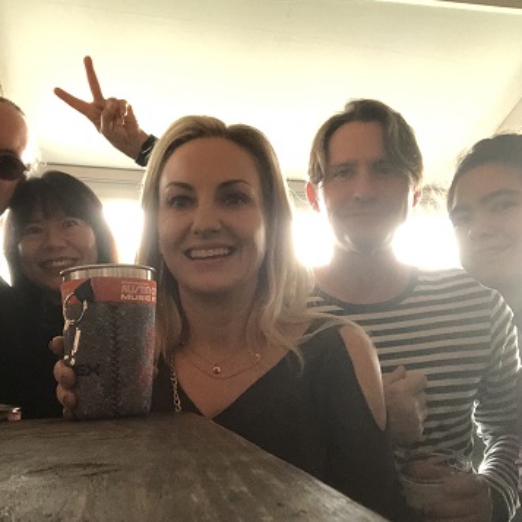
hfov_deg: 43.6
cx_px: 202
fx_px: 648
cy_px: 260
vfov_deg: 43.9
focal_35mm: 38
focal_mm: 2.87
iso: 400
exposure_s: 1/60
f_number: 2.2
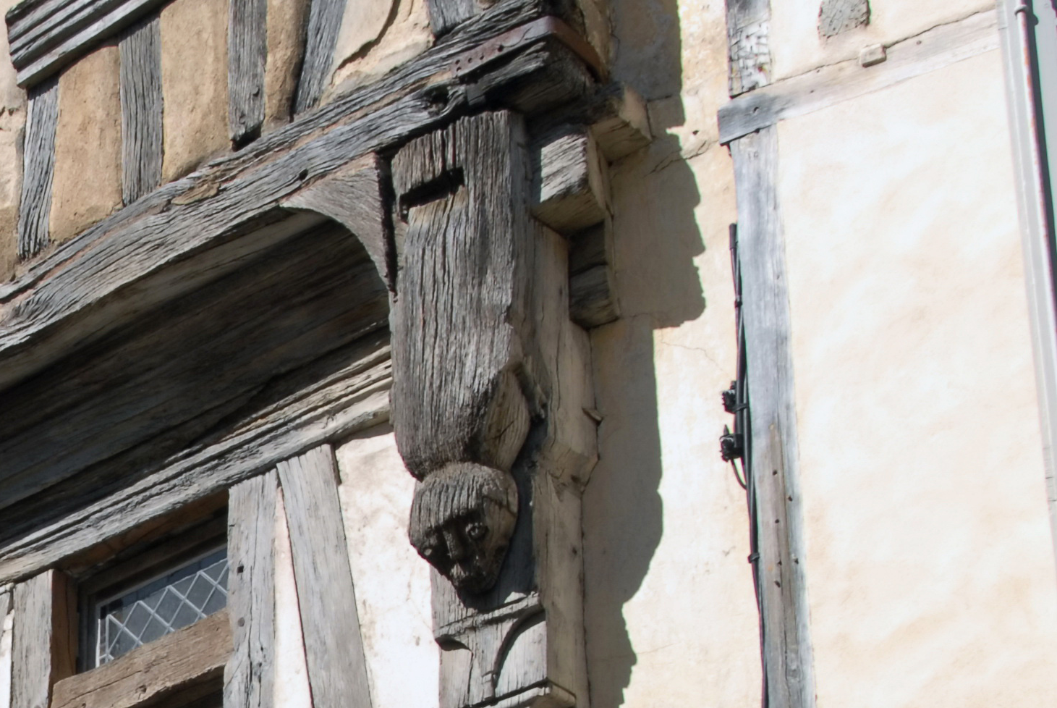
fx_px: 3155
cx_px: -135
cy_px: 759
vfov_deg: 12.6
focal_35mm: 107
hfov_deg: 18.2
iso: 250
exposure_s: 1/350
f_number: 10
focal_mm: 27
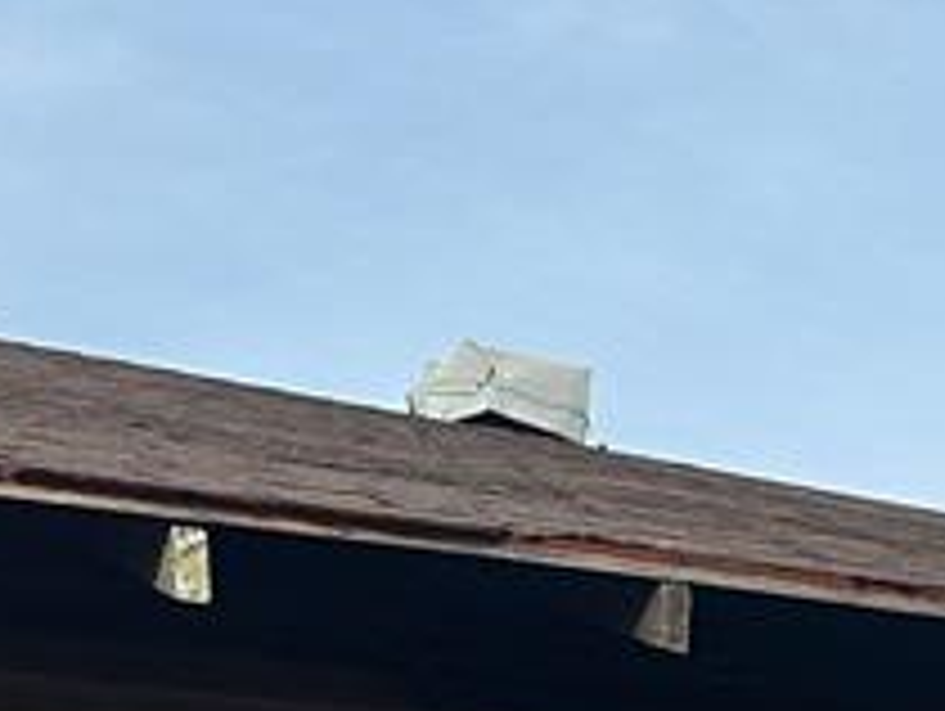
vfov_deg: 11.6
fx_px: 3198
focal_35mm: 117
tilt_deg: +3.6
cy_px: 1346
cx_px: 1557
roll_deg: +2.5
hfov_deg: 15.1
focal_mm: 6.86
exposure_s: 1/4762
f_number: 1.78
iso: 80
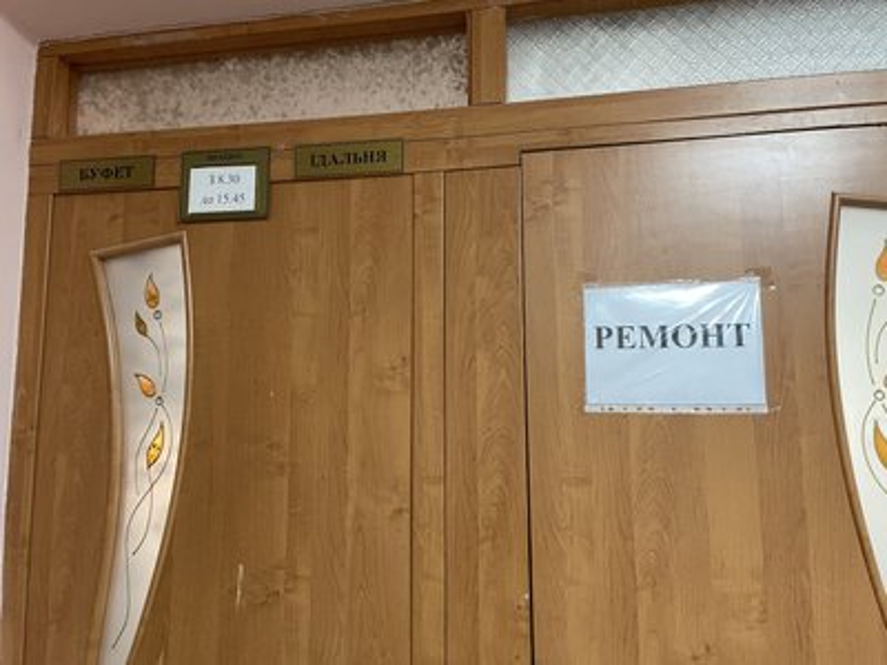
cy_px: 332
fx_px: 666
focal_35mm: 26
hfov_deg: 67.3
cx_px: 444
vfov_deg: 53.1
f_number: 1.6
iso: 320
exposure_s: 1/60
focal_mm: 4.2
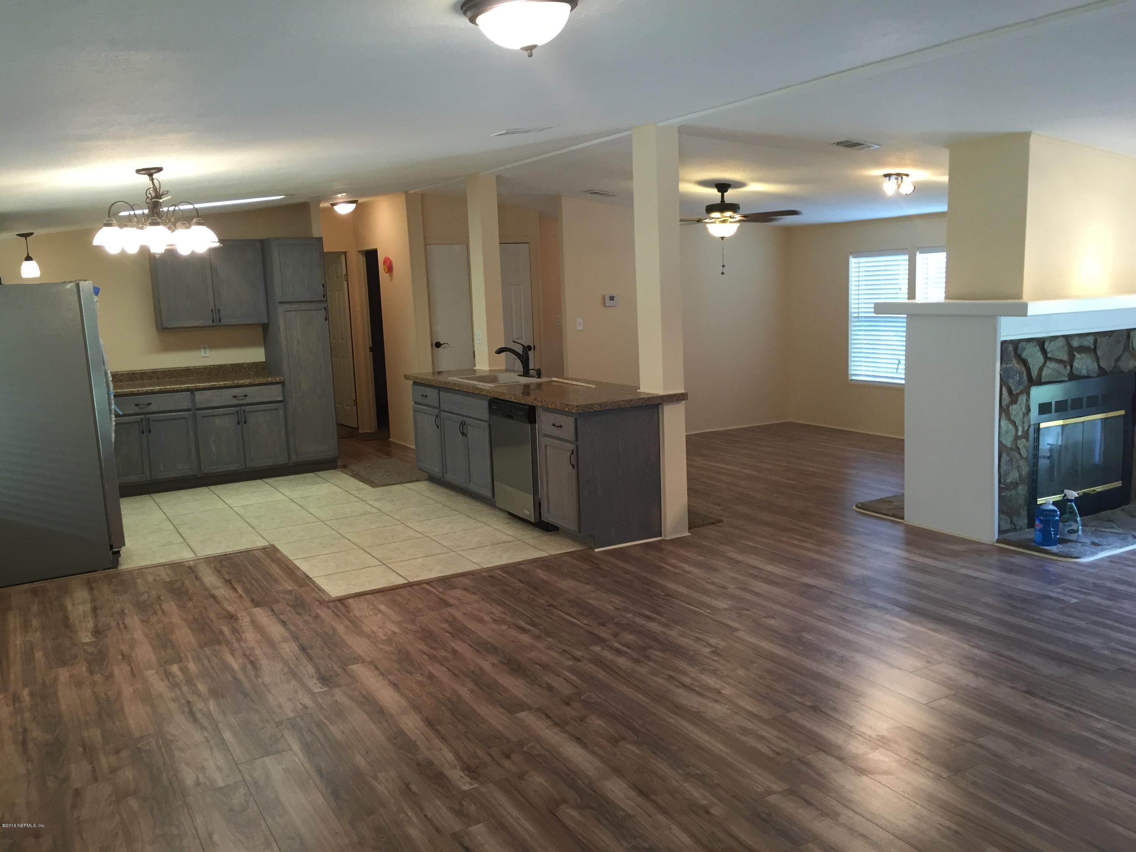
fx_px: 952
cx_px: 568
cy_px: 426
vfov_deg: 48.2
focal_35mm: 29
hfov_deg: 61.7
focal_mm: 4.15
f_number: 2.2
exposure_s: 1/30
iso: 80
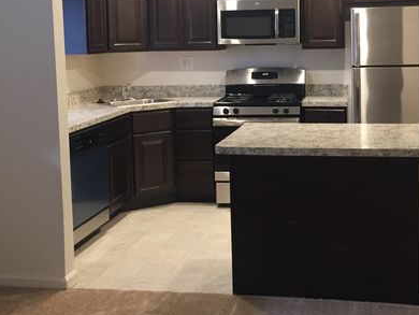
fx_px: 630
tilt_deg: -4.8
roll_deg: +0.5
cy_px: 85
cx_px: 251
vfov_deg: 27.7
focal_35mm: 52
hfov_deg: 36.7
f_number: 2.2
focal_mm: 4.15
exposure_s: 1/30
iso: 100
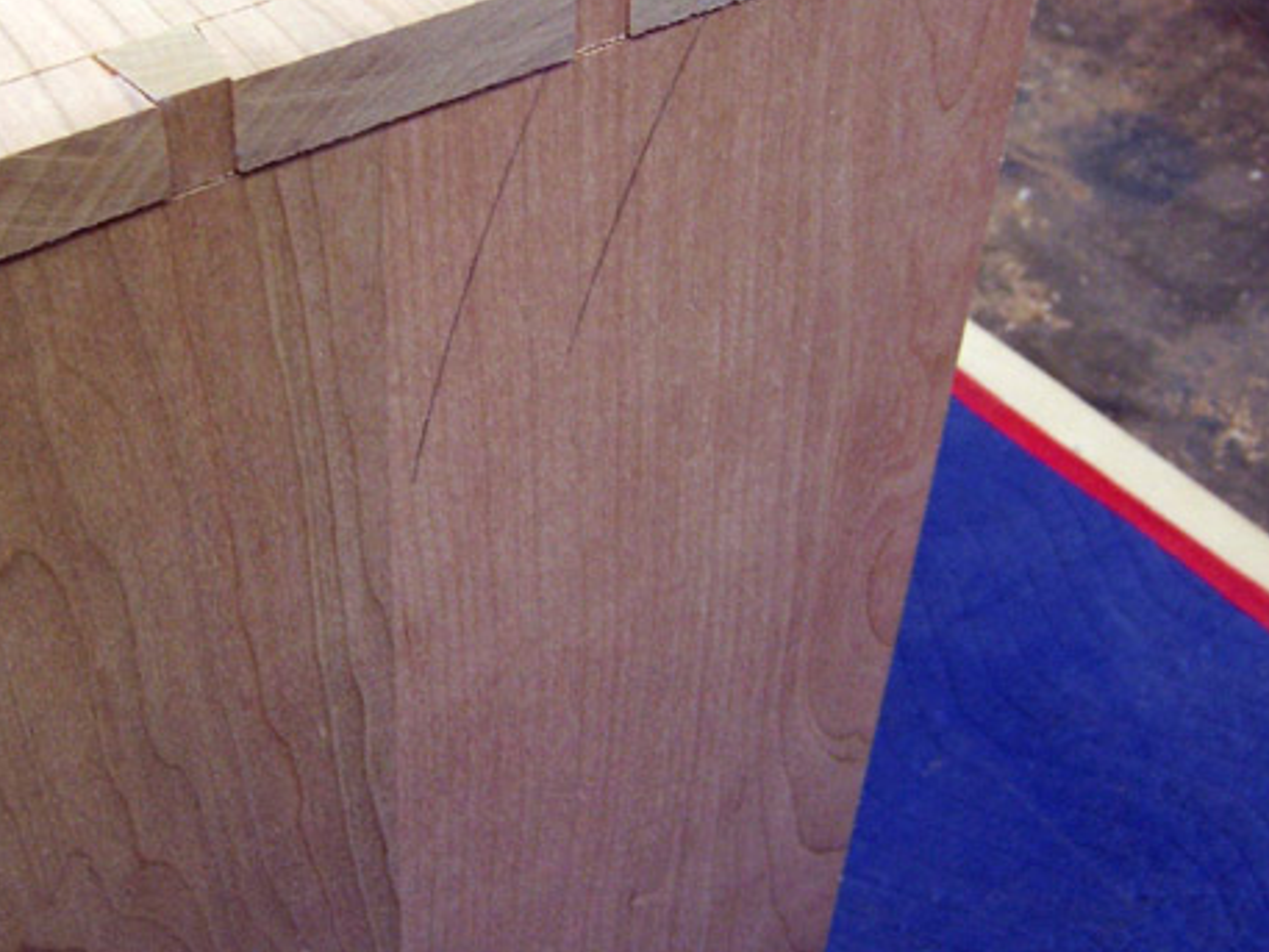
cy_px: 305
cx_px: 430
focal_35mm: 52
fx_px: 1907
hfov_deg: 36.5
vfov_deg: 27.8
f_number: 3.4
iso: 140
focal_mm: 5.5
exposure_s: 1/10
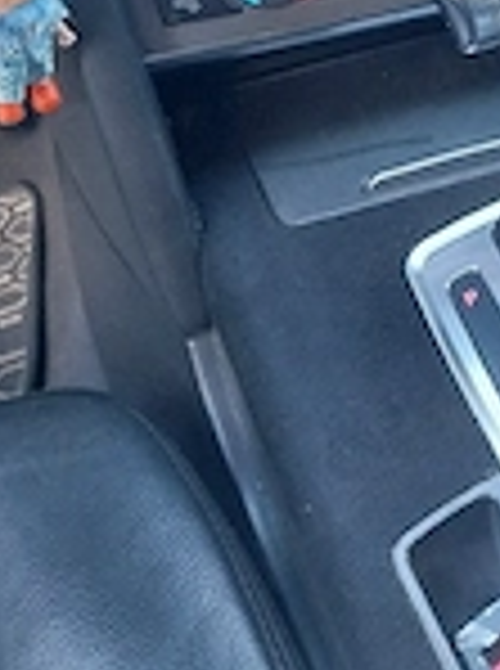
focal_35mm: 70
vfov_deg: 24.5
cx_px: 482
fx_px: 1354
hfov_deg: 20.4
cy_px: -184
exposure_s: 1/50
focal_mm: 4
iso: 200
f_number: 1.8
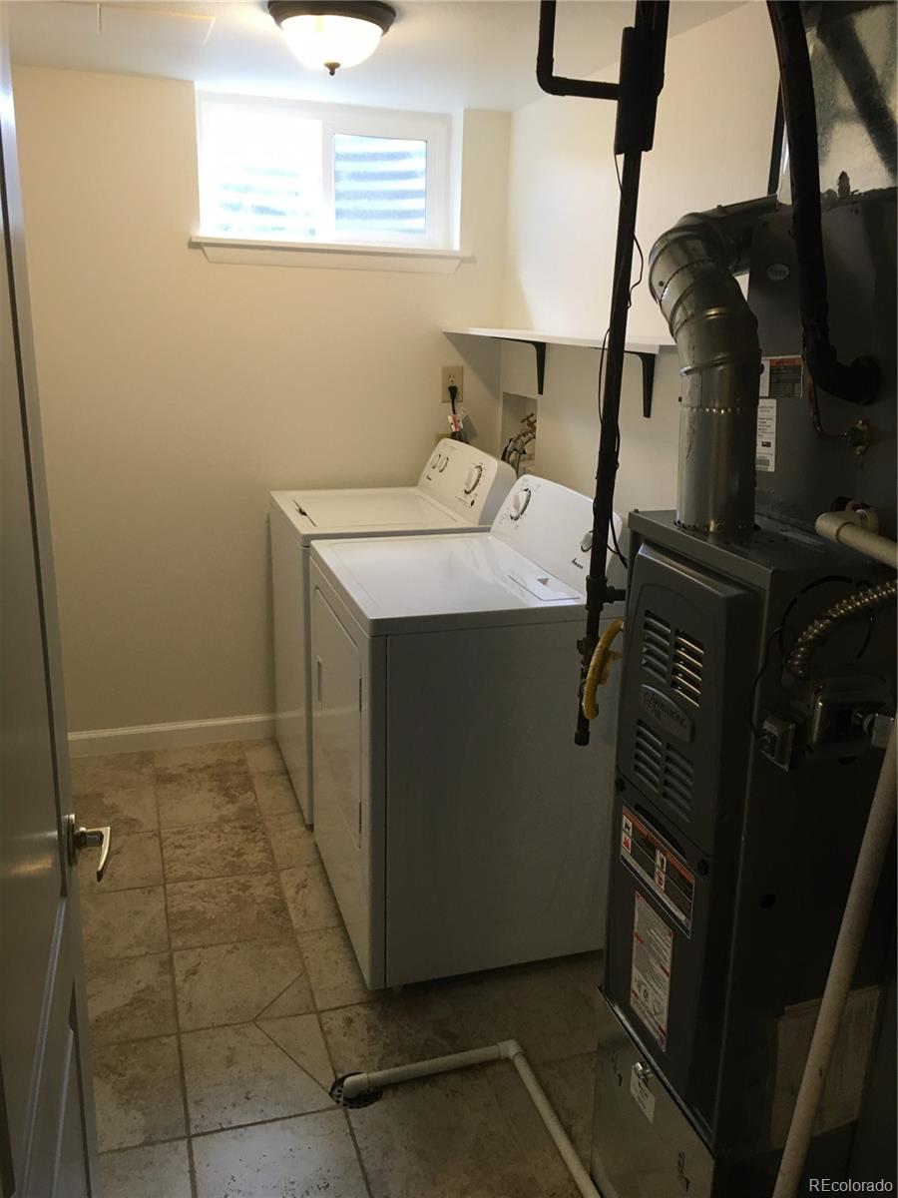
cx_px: 449
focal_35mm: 29
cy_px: 599
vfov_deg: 61.7
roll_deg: -1.2
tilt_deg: -15.0
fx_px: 1003
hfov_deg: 48.2
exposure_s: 1/30
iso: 80
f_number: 2.2
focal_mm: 4.15
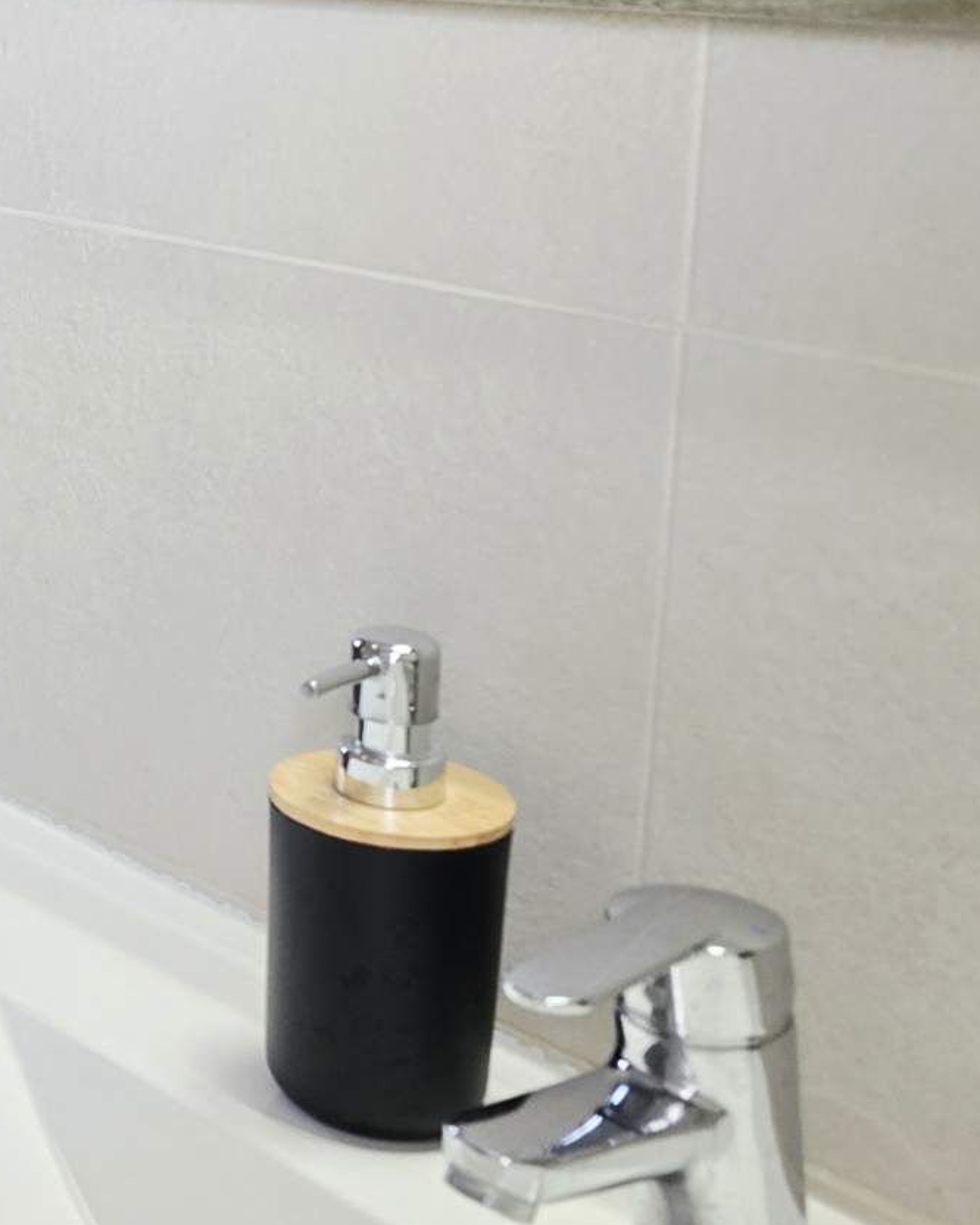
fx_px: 2503
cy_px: 149
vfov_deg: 26.7
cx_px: -558
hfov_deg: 19.0
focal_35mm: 69
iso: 80
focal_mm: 6.3
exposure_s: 1/101
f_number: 1.7
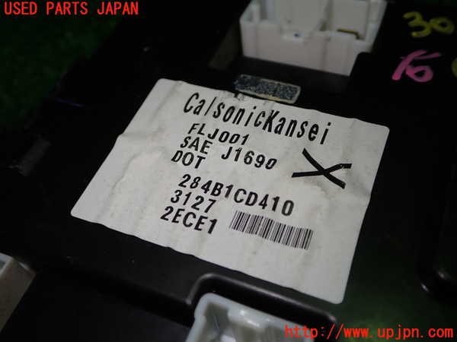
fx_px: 475
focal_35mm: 36
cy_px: 171
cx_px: 228
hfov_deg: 51.4
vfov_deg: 39.7
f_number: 2.5
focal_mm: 6.37
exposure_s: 1/100
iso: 100
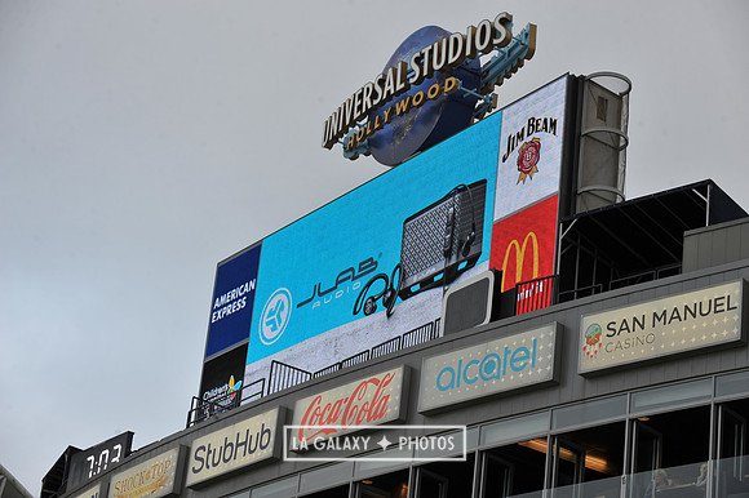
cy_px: 249
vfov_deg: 13.4
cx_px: 374
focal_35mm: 102
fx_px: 2121
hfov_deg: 20.0
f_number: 7.1
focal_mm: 102
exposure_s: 1/200
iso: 400
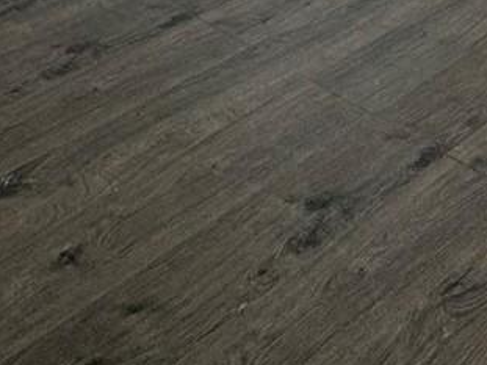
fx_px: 1013
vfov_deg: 15.3
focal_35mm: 72
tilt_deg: -6.4
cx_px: 573
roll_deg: -0.2
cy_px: -418
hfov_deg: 24.6
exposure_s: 1/120
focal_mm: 2.22
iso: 80
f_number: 2.2
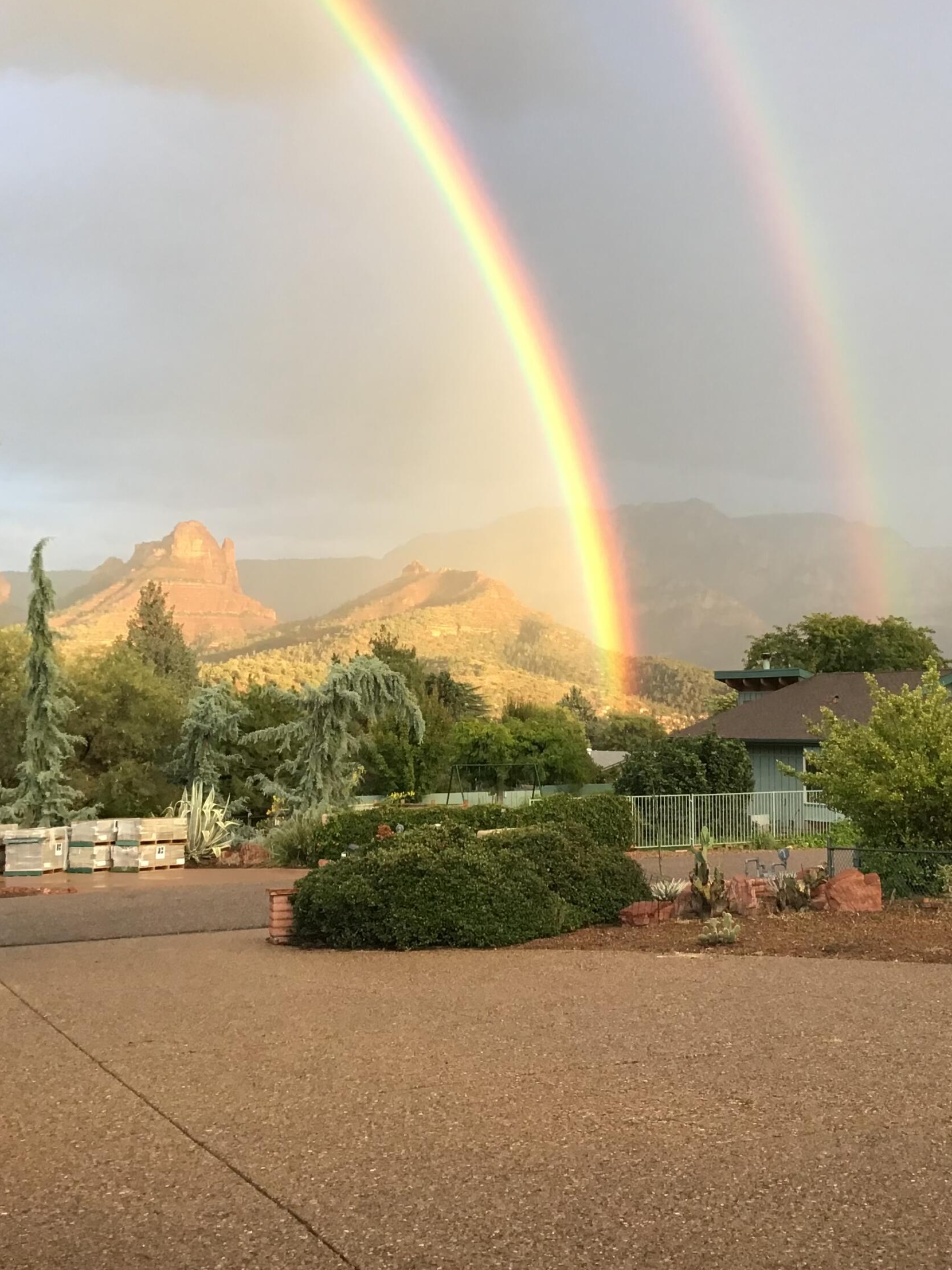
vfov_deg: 44.8
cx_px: 620
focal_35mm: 42
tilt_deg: +3.8
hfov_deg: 34.1
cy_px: 632
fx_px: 1540
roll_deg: +0.2
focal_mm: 3.3
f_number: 2.4
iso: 32
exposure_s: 1/40
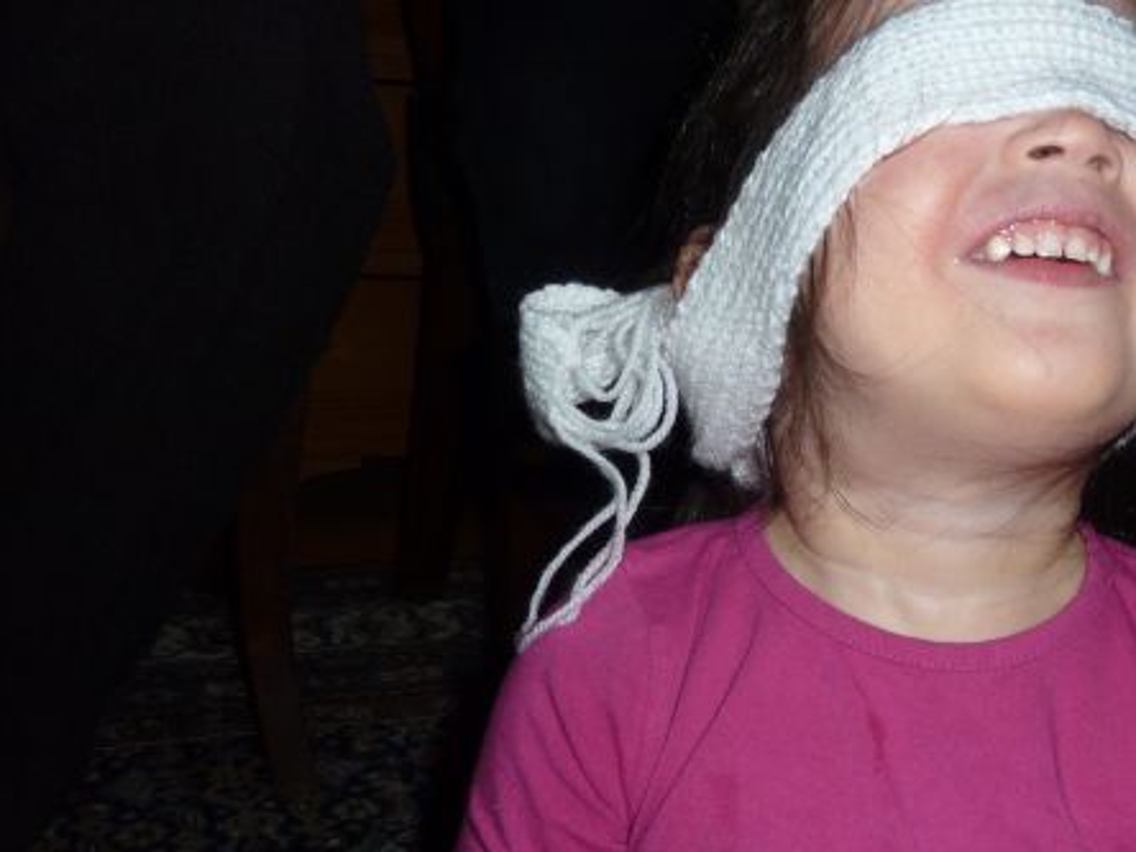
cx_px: 770
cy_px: 563
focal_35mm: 45
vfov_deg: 31.9
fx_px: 1477
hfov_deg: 41.5
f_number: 3.3
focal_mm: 4.1
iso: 100
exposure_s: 1/125
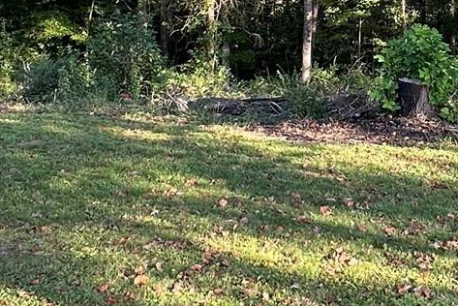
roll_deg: +0.0
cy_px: 40
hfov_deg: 30.3
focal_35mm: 63
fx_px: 802
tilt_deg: -4.5
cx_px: 425
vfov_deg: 21.2
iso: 40
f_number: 2.2
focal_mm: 2.22
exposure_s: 1/109
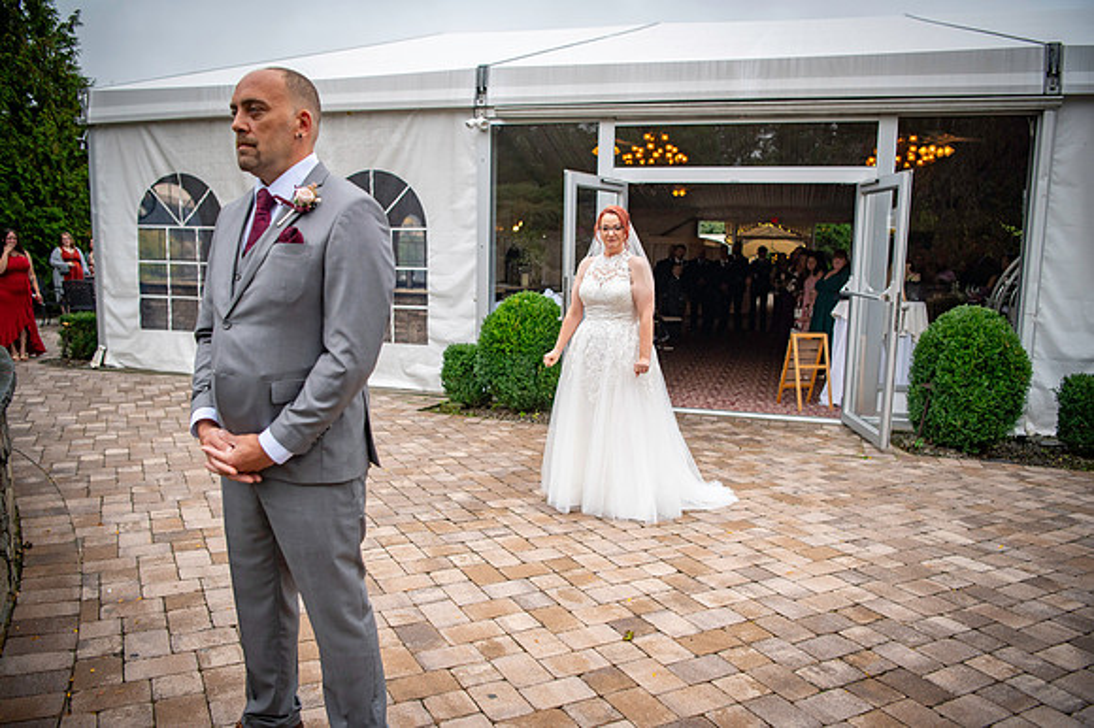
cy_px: 364
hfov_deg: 65.5
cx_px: 547
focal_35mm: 28
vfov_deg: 46.4
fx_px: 850
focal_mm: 28
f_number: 2.8
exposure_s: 1/4000
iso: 800
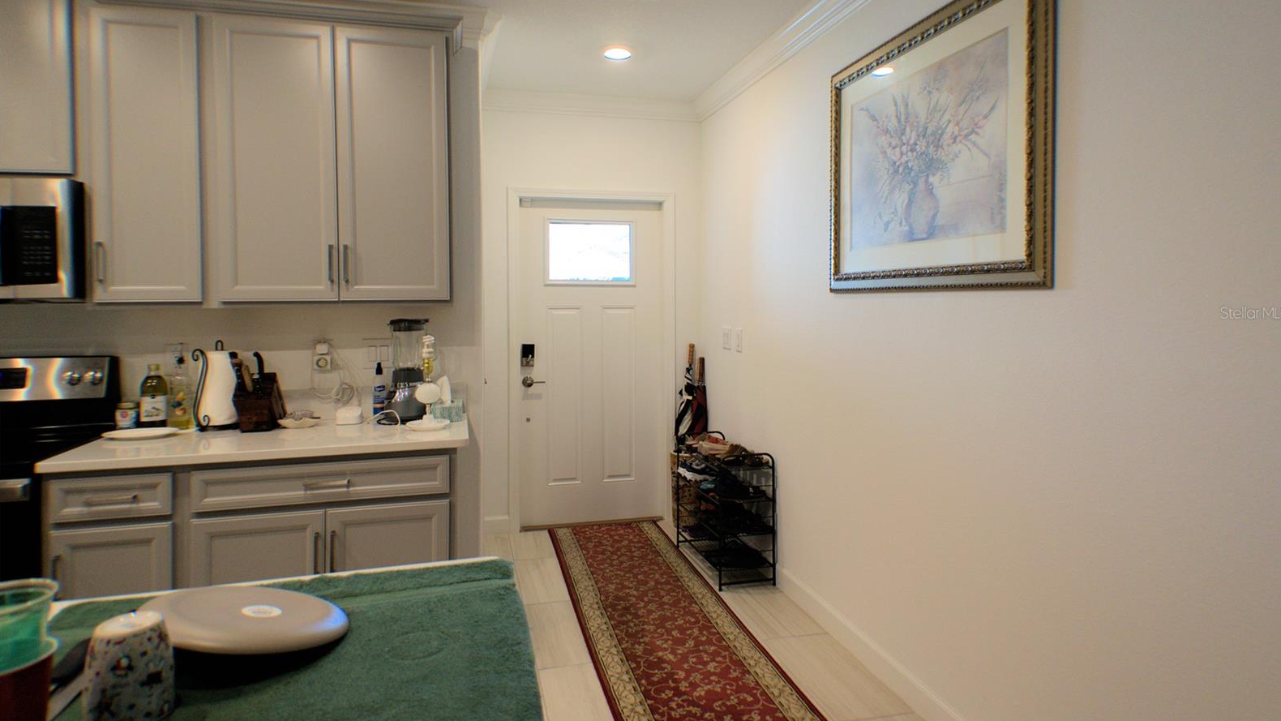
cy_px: 313
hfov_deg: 56.6
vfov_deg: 33.7
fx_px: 1189
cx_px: 644
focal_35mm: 35
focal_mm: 22
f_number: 4
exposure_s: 1/80
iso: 400
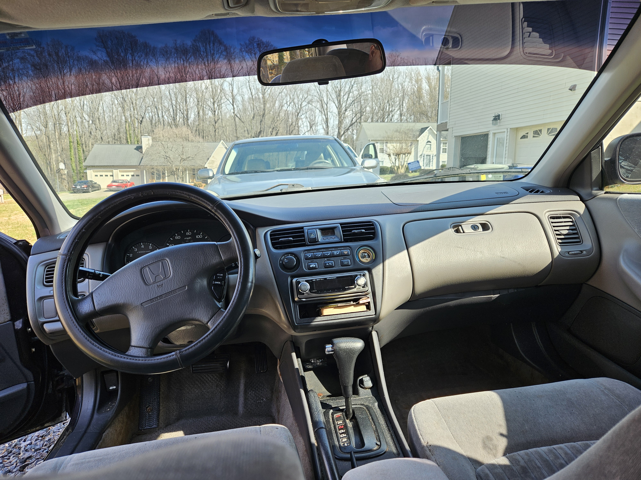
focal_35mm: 23
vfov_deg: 58.9
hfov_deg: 73.9
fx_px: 426
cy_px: 240
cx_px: 320
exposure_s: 1/221
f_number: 1.8
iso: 25
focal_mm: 5.4
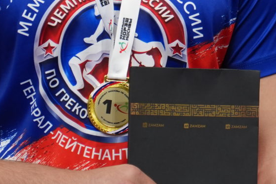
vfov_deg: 4.6
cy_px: -23
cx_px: 343
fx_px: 2307
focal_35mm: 301
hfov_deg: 6.8
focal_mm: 66
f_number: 2.8
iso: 640
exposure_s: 1/100
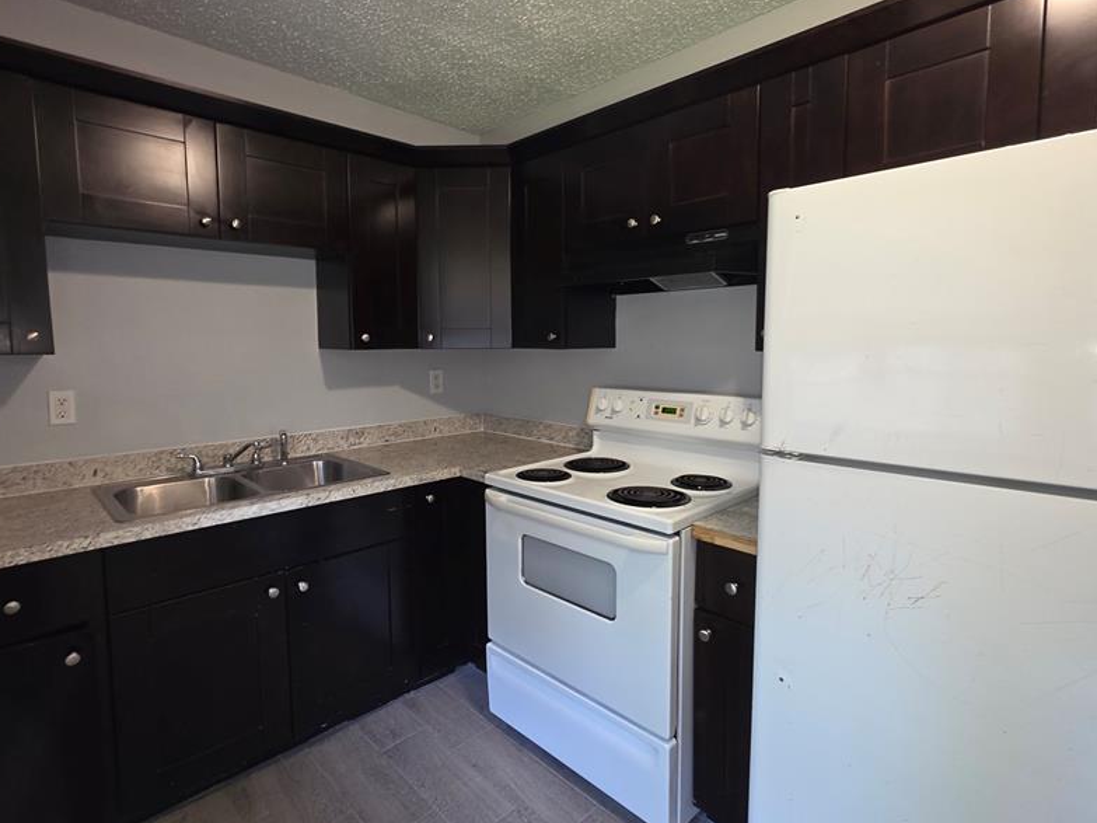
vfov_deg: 74.7
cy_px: 397
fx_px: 539
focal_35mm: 17
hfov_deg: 91.0
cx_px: 538
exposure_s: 1/17.2
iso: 500
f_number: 1.9
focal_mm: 2.2
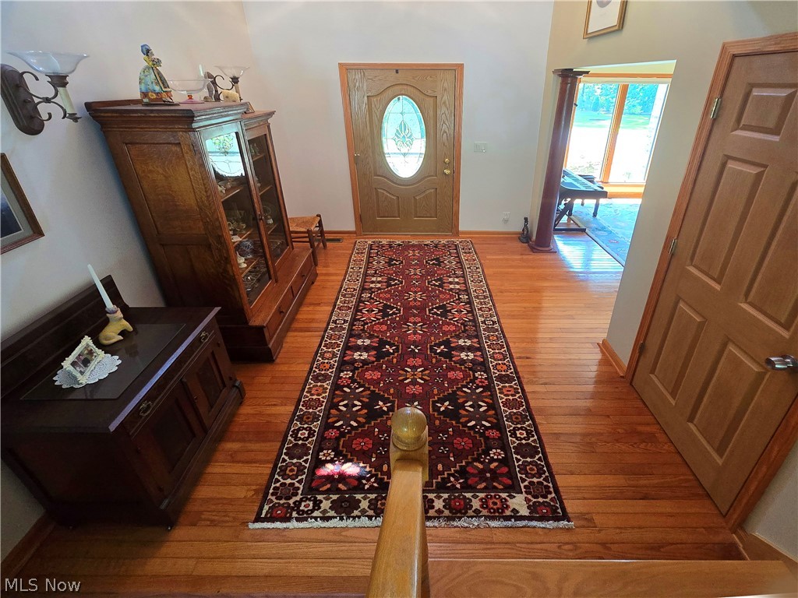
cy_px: 299
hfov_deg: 106.2
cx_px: 399
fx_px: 300
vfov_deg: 89.9
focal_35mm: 13
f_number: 2.2
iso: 320
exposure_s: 1/60
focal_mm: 2.2
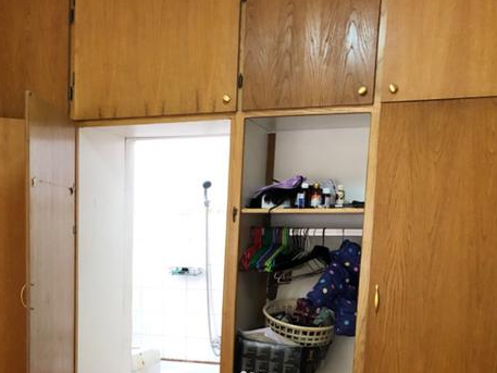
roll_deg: -1.3
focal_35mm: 49
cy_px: 321
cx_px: 110
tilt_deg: -7.0
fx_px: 704
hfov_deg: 37.7
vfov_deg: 28.8
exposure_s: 1/14
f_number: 1.8
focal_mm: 4
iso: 100
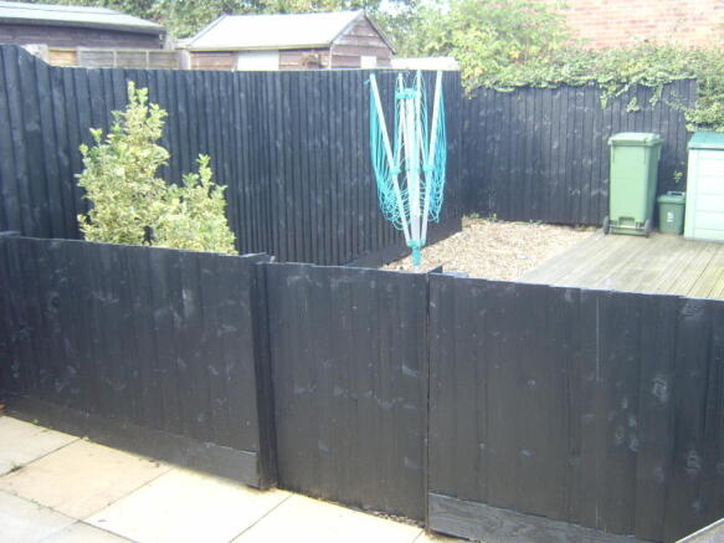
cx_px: 362
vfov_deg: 45.4
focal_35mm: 31
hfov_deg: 58.4
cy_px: 272
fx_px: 648
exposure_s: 1/65
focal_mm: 8.13
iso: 100
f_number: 2.7
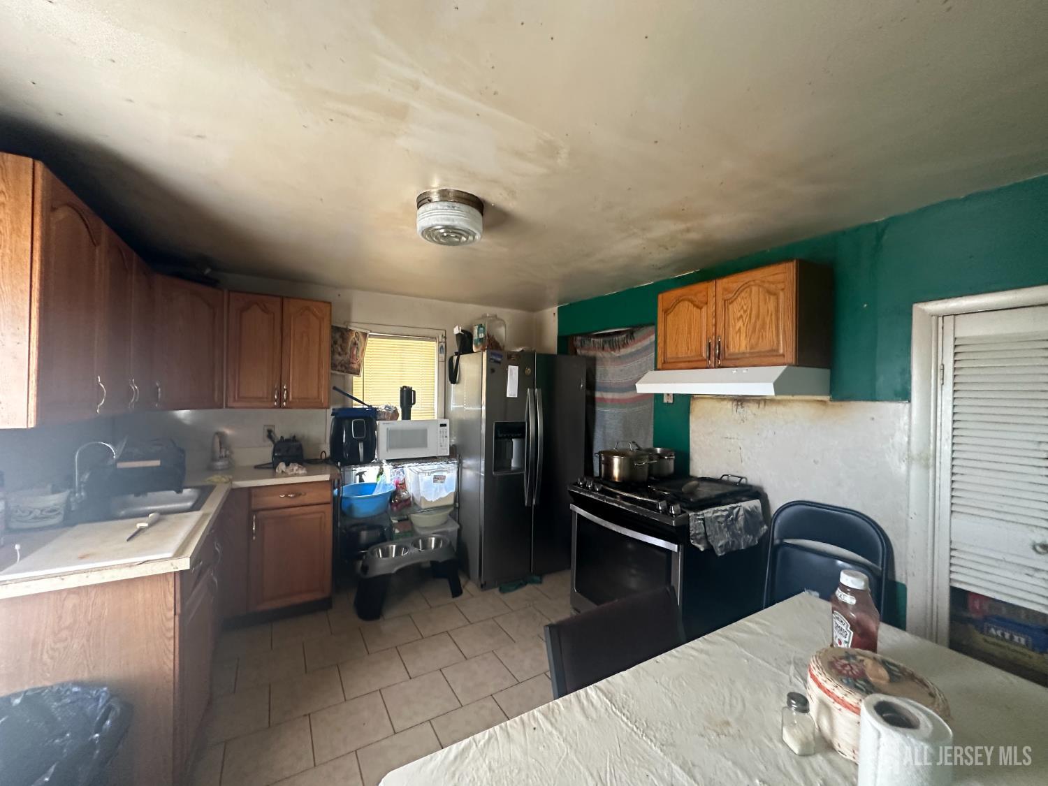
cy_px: 393
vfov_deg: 85.7
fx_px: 424
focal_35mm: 14
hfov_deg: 102.1
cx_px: 524
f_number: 2.2
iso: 320
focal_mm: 2.22
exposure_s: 1/71
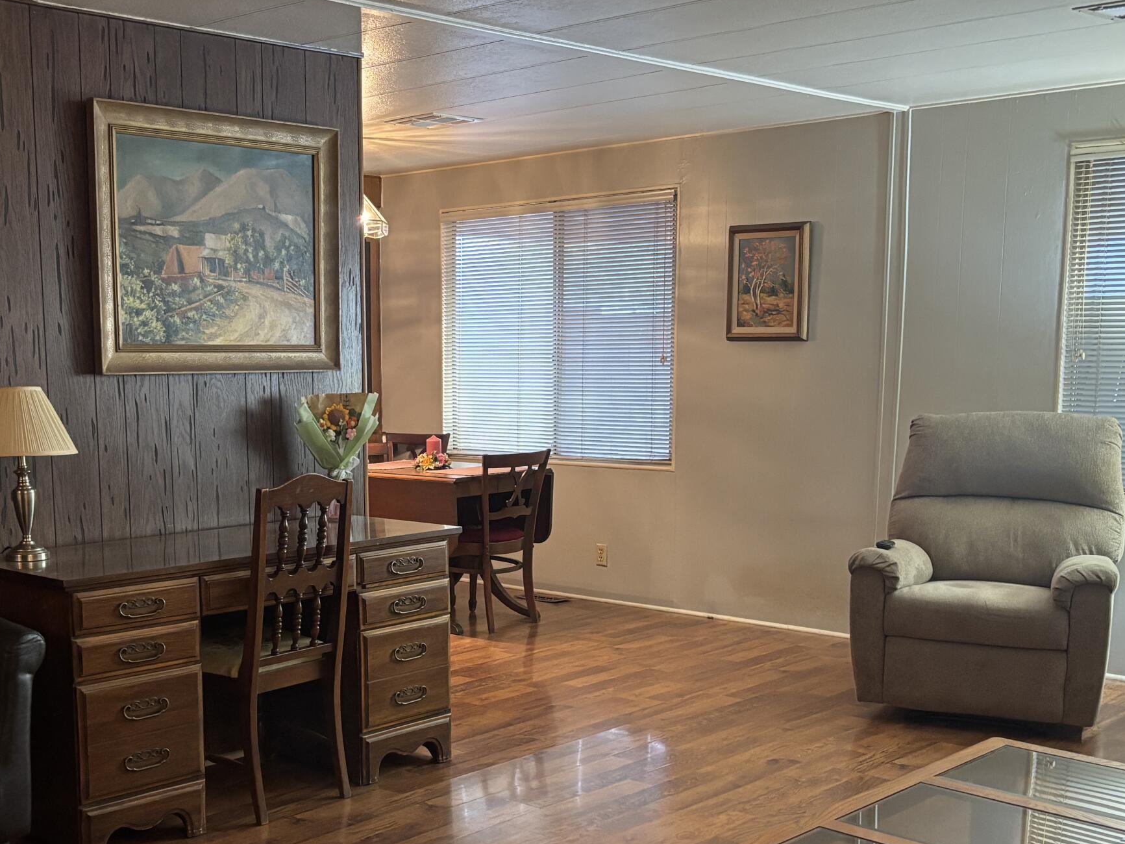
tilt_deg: -10.2
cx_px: 413
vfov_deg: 31.9
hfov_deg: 41.7
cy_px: 569
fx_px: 1463
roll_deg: +0.2
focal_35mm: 45
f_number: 1.6
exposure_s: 1/40
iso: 500
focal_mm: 5.96
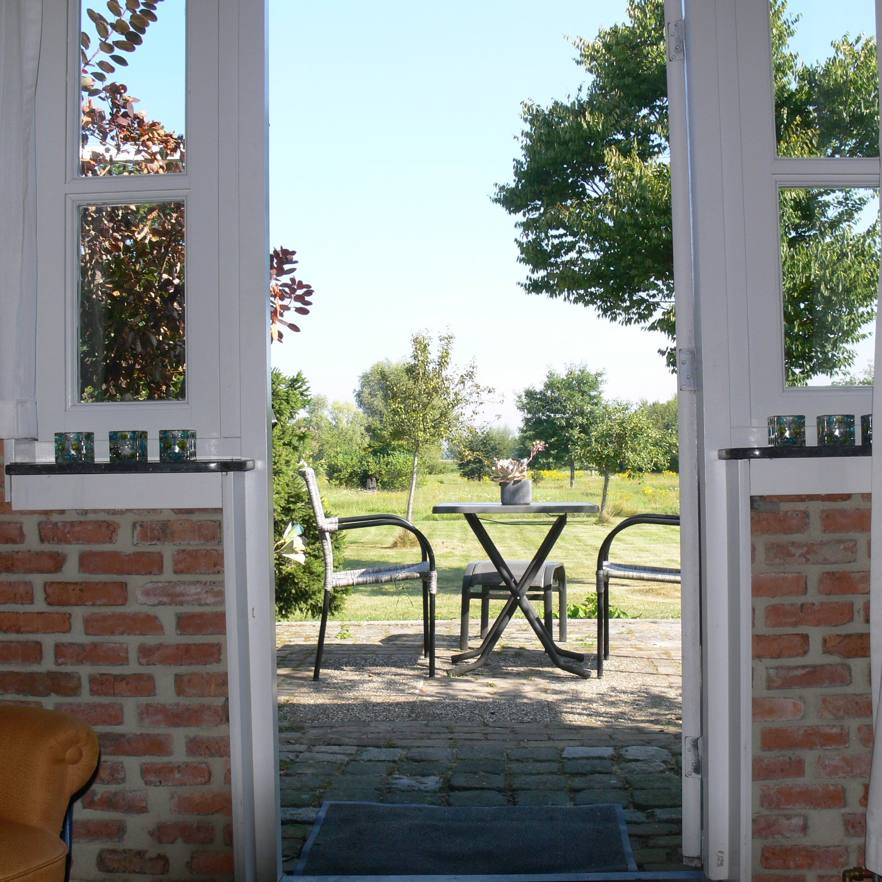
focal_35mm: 42
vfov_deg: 40.0
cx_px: 442
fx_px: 1211
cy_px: 437
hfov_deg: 40.0
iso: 80
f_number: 5.6
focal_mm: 7.4
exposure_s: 1/125
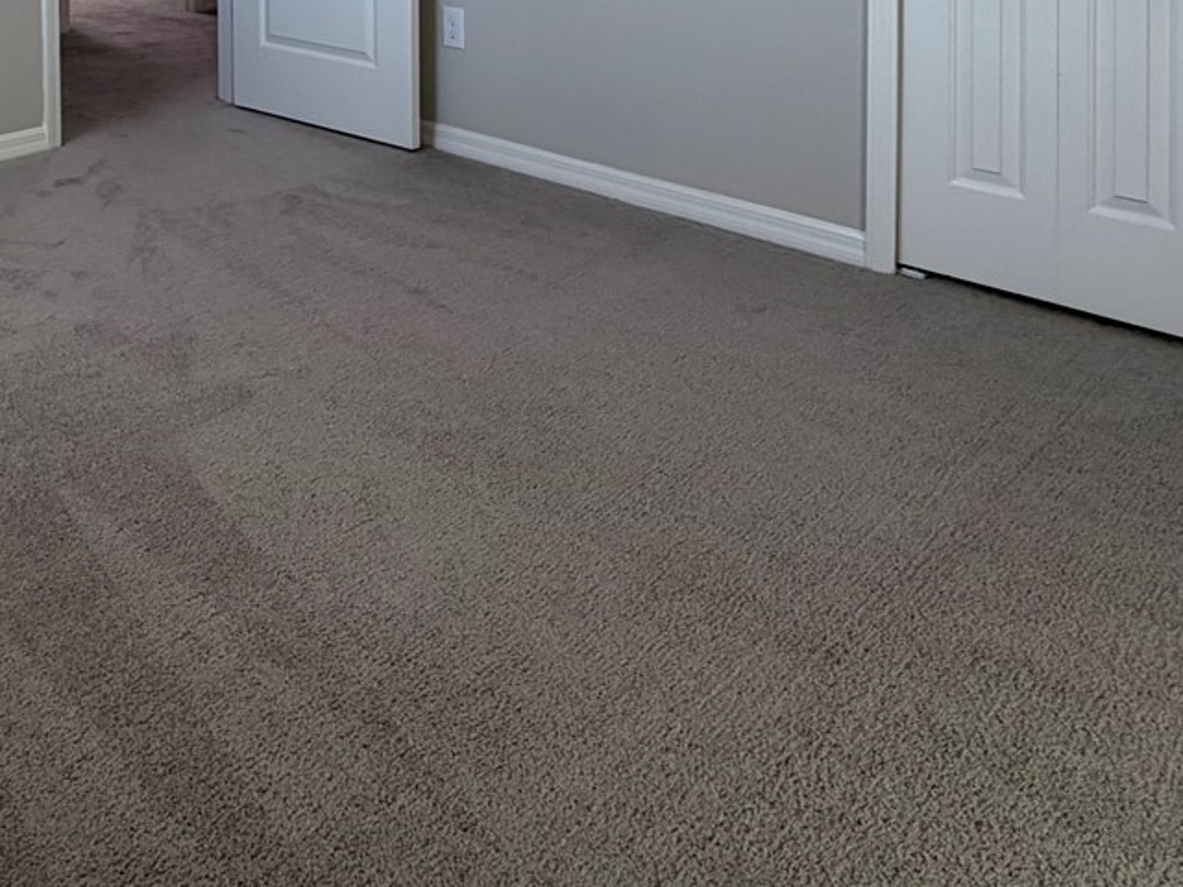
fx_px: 1196
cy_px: -172
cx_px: 172
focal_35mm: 35
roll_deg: +1.2
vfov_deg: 33.3
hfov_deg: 48.4
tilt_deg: -1.3
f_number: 2.2
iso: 100
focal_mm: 2.22
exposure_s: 1/121
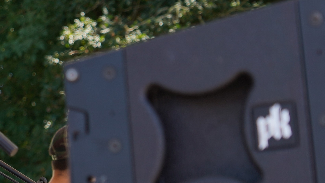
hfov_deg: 7.5
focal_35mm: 282
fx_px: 2430
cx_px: -141
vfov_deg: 4.3
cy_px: 61
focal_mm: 74
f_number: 5
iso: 100
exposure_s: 1/200
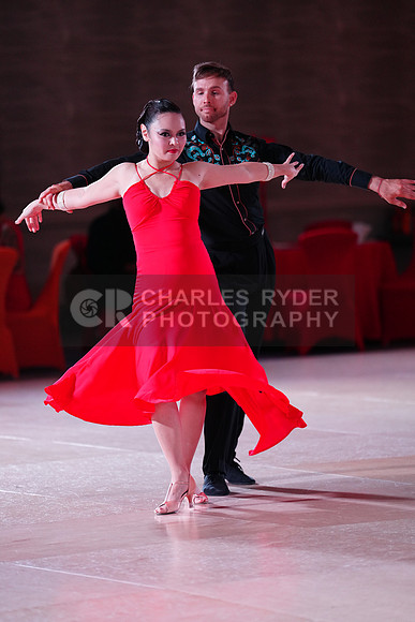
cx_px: 208
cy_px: 311
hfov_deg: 6.9
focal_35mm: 200
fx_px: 3456
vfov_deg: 10.3
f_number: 2.8
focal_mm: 200
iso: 2000
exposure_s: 1/500
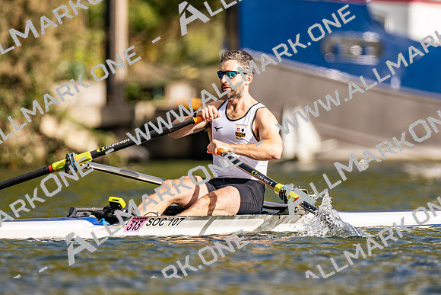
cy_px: 148
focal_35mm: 900
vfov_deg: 1.5
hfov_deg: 2.3
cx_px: 220
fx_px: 11033
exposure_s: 1/2500
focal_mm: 600
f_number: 4
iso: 140
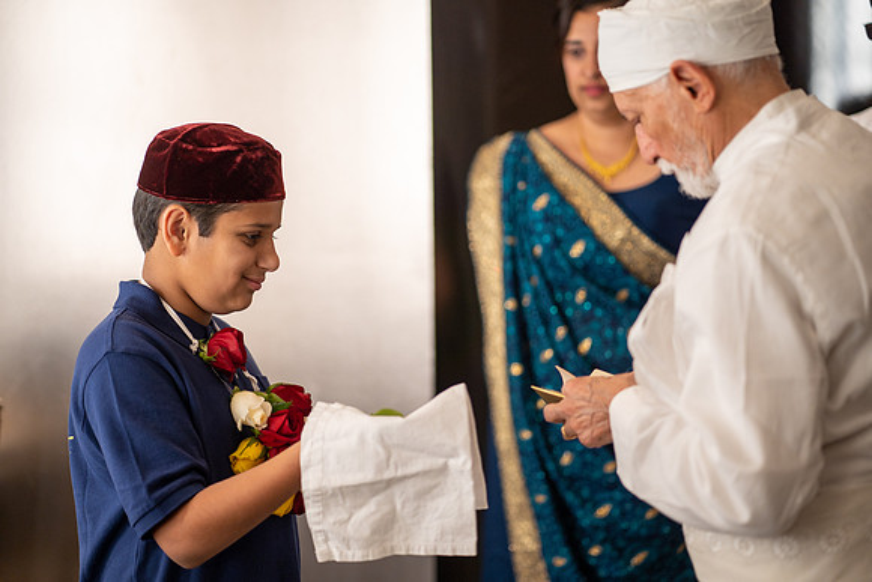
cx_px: 436
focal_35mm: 85
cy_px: 291
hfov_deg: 23.9
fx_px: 2059
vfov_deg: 16.1
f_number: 1.8
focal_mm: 85
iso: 250
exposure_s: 1/160
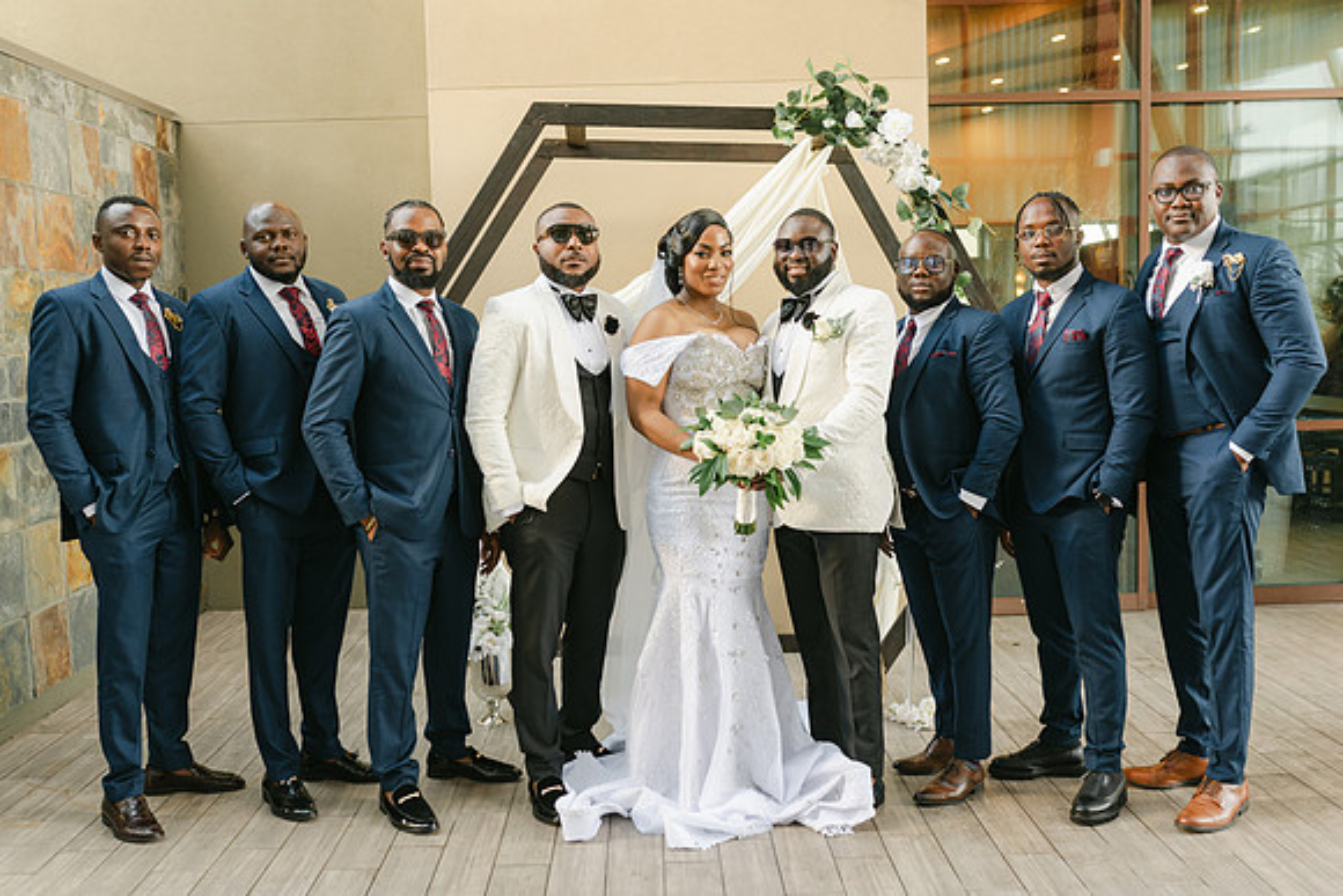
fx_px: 1329
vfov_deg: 37.3
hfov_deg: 53.6
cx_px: 672
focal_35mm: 36
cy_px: 448
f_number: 2.8
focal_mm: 35
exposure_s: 1/125
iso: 320
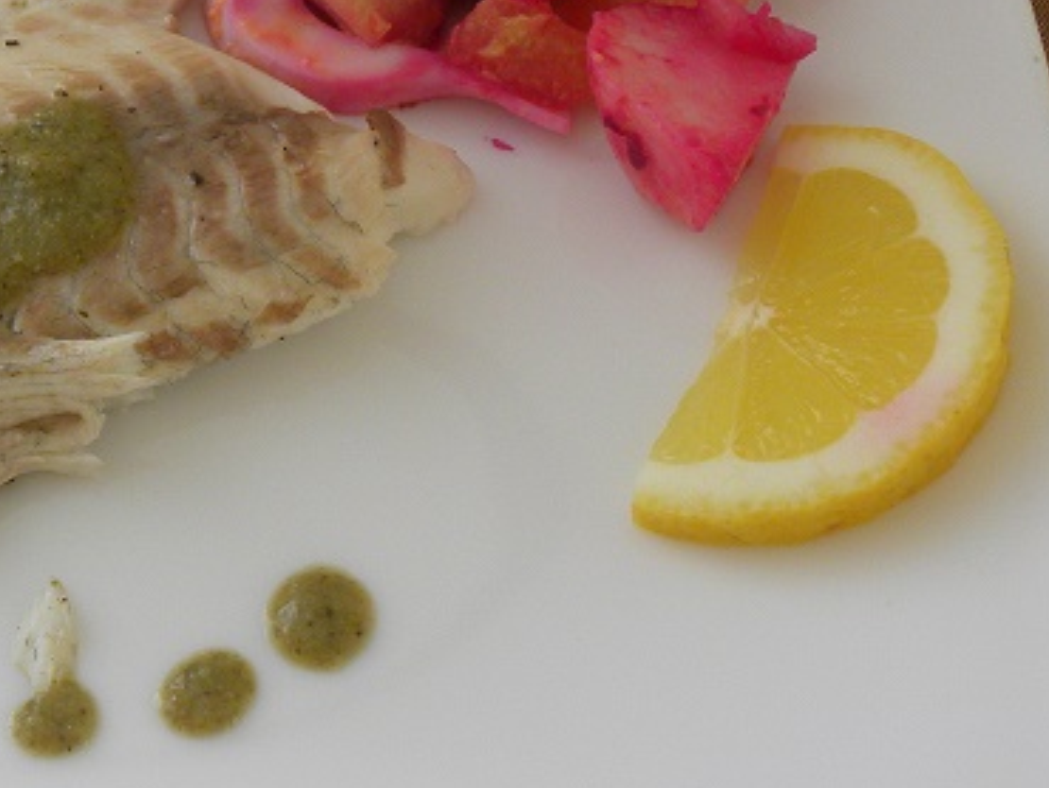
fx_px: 2426
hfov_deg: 23.9
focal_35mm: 80
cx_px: 159
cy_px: 292
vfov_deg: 18.4
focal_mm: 6.6
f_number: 3.2
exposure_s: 1/62.3
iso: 138
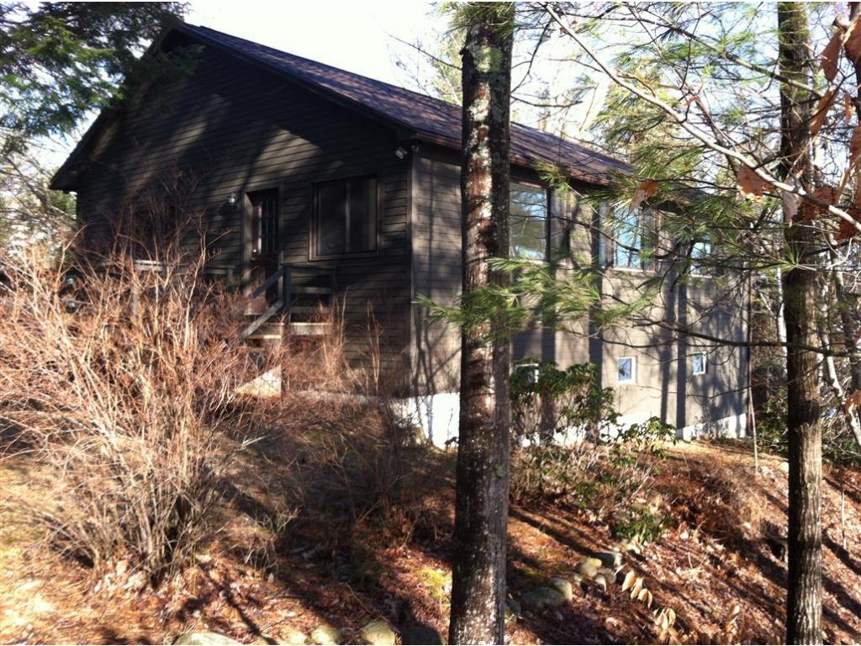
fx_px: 871
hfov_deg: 52.6
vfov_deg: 40.7
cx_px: 430
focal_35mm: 35
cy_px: 323
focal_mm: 3.85
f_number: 2.8
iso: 80
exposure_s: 1/162
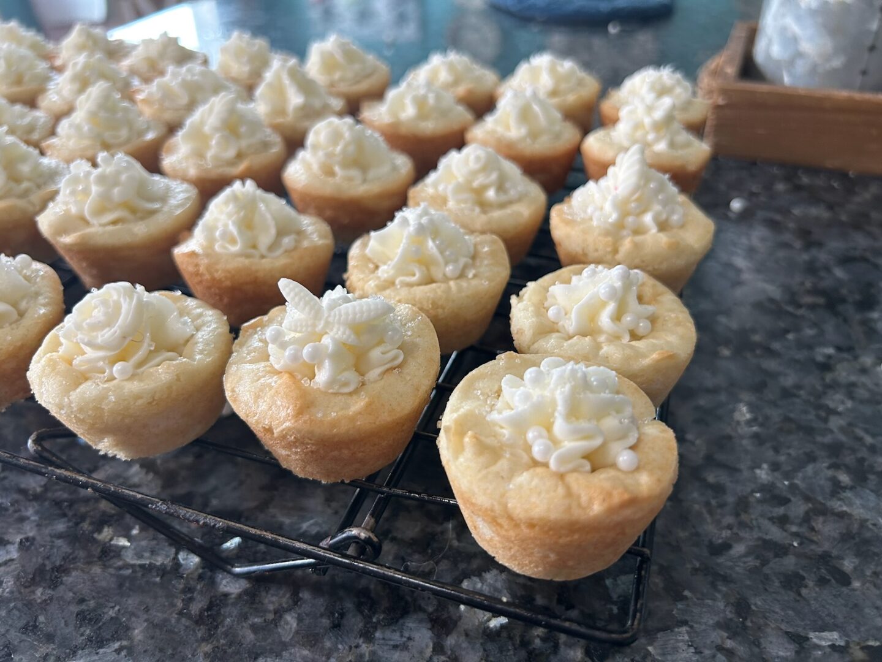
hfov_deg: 67.3
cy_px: 331
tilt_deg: -36.0
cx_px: 441
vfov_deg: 53.1
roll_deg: +3.5
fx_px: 662
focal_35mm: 26
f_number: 1.5
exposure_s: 1/60
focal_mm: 5.7
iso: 100
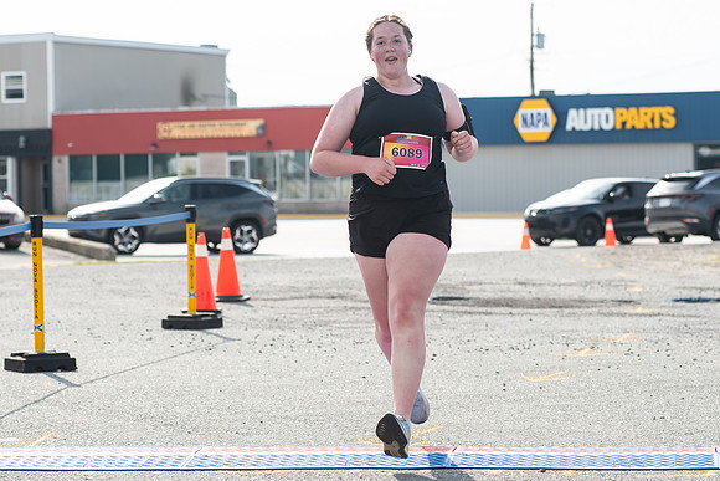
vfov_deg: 10.7
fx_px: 2553
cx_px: 360
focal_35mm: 128
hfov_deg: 16.1
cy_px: 176
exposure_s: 1/1600
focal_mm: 82
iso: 250
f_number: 4.5
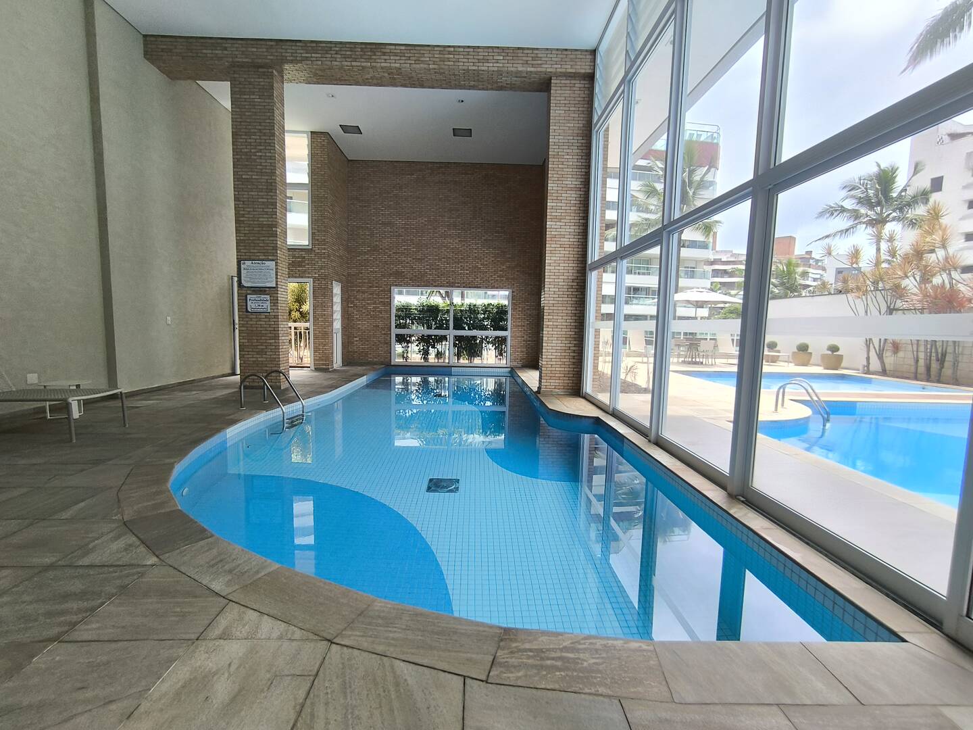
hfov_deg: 94.5
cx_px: 486
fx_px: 450
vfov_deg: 78.1
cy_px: 365
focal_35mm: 16
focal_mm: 1.65
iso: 50
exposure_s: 1/359
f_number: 2.2
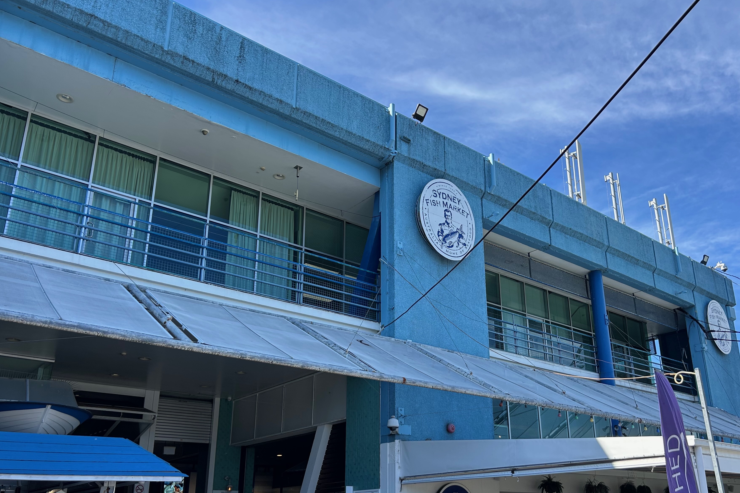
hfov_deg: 60.2
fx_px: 637
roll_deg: +1.1
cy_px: 299
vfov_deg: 42.1
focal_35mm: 31
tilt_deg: +16.7
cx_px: 401
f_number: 1.5
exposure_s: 1/1669
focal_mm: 5.7
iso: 50
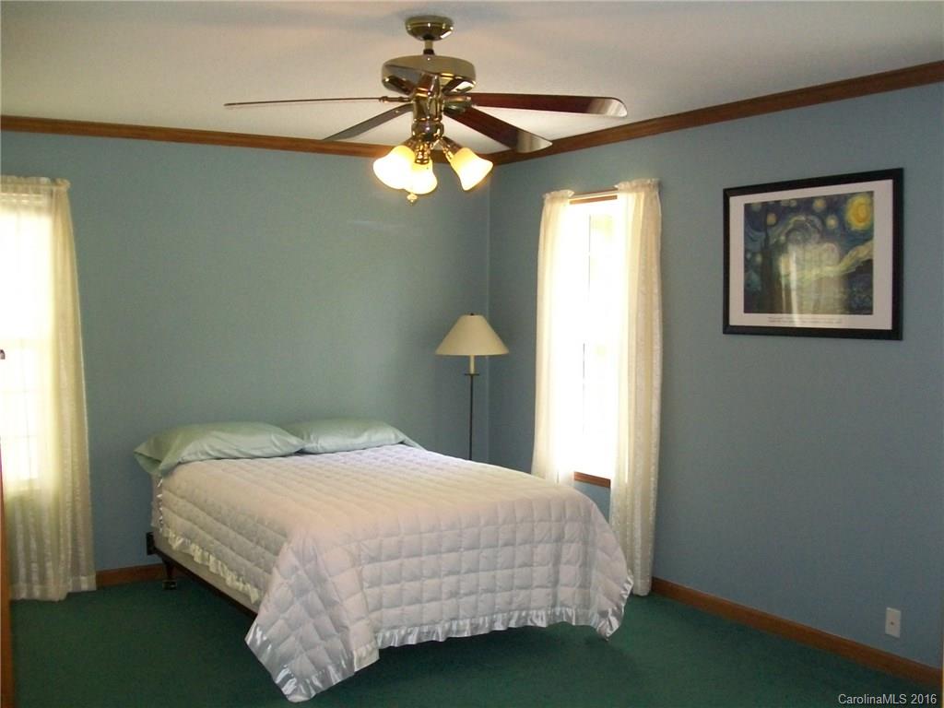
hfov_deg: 51.4
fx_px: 982
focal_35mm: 36
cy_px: 354
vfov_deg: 39.7
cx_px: 472
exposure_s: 1/60
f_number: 2.7
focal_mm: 6
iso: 160
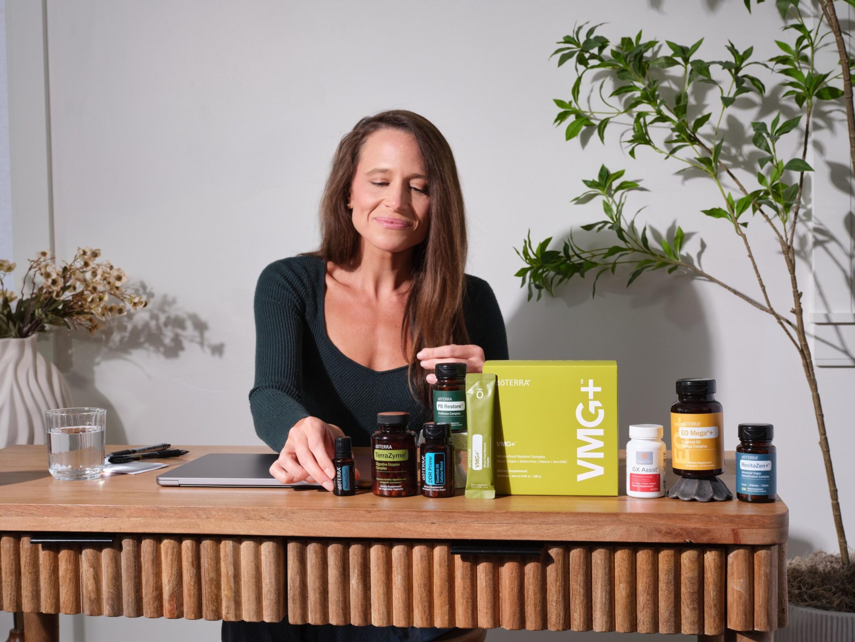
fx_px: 1260
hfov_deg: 37.5
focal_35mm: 51
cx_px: 428
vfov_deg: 28.6
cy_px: 321
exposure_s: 1/125
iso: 800
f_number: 14
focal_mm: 64
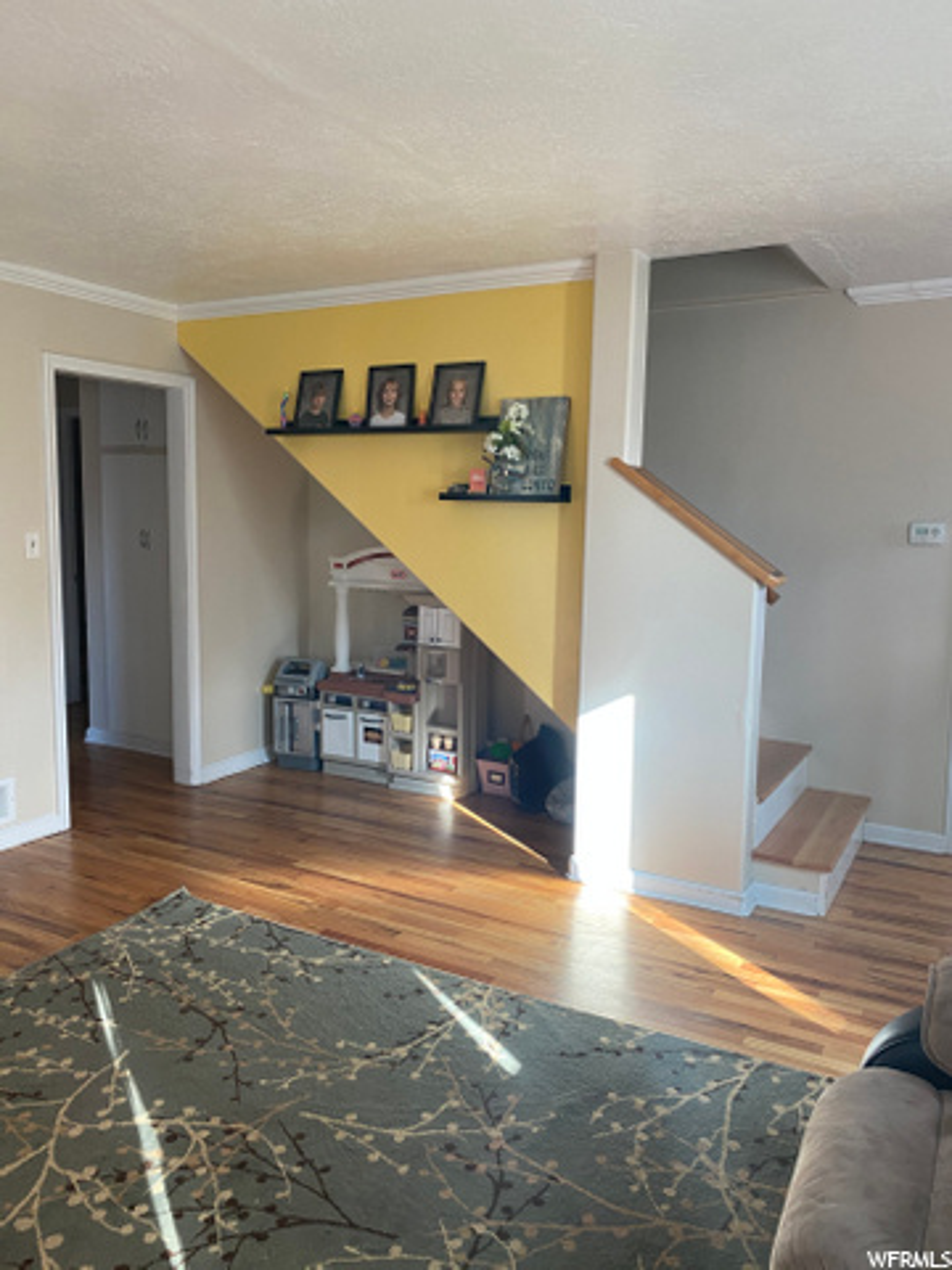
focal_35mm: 26
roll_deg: -1.4
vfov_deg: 67.3
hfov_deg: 53.1
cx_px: 476
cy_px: 635
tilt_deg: -6.0
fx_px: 953
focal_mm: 4.25
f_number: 1.8
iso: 80
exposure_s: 1/60
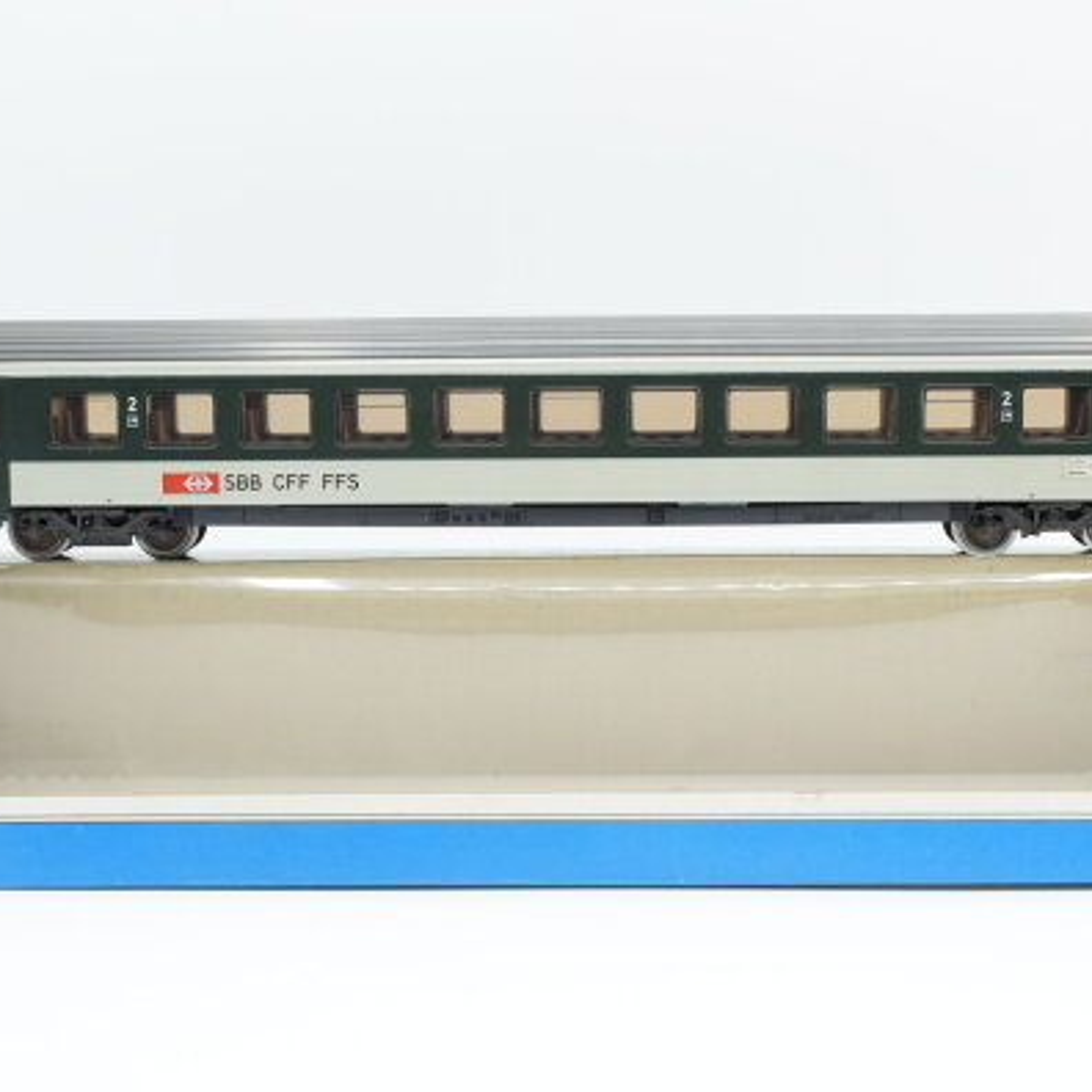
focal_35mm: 68
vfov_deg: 25.5
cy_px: 545
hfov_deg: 25.5
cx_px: 563
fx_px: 2414
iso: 400
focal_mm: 35
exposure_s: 1/125
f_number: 8
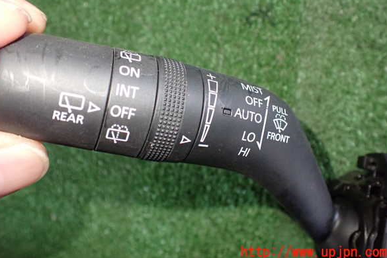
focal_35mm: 32
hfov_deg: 58.7
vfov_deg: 41.0
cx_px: 192
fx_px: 344
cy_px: 112
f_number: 2.3
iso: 800
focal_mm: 5.4
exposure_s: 1/80
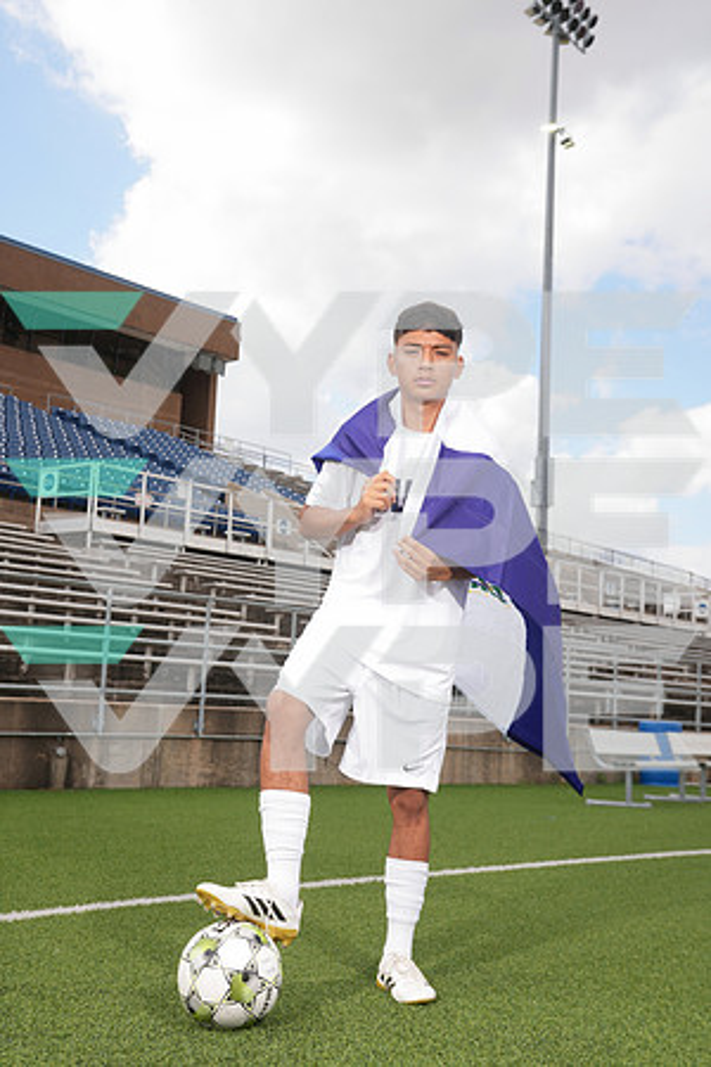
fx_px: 1333
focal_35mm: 45
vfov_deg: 43.6
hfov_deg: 29.9
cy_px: 534
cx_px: 356
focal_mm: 45
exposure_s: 1/200
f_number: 6.3
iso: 100
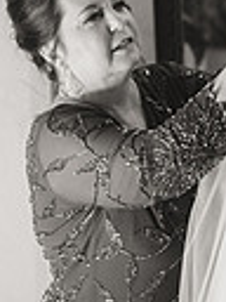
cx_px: 312
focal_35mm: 152
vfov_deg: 13.0
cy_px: 158
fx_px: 1323
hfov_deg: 9.5
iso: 3200
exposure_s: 1/250
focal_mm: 45
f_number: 2.8
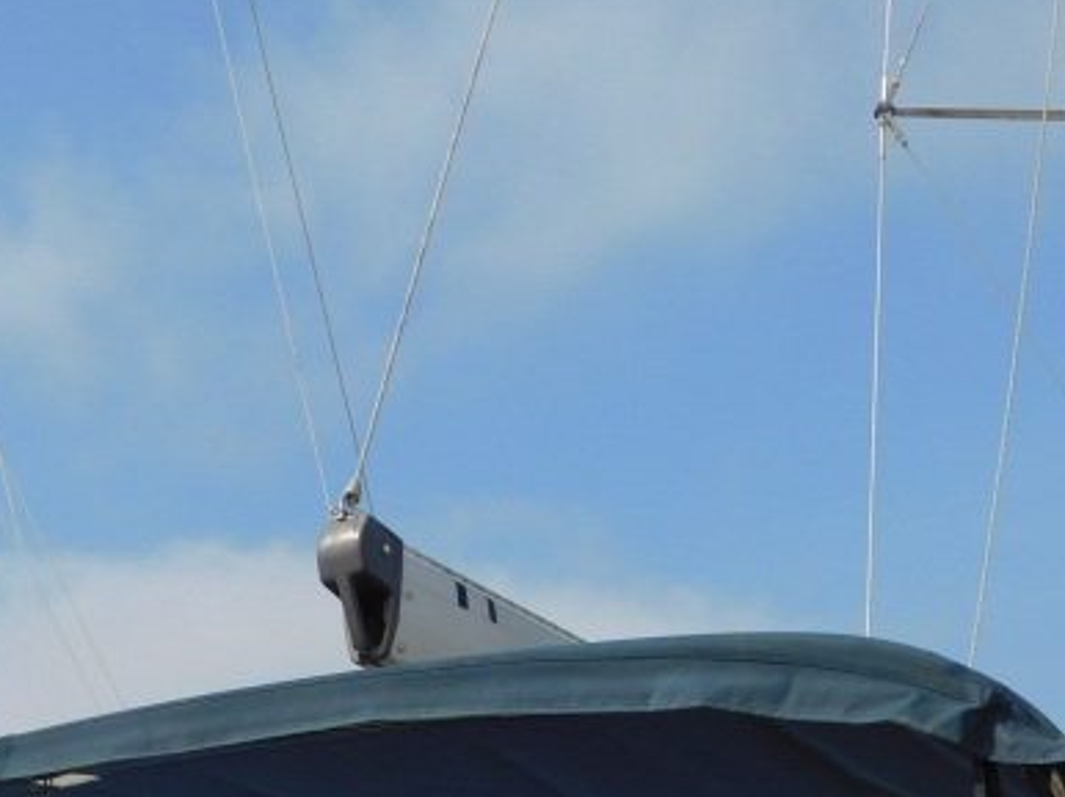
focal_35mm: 83
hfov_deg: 23.5
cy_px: 767
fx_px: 2552
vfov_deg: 17.4
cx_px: 447
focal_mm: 7.1
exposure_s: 1/400
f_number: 7.2
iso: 125
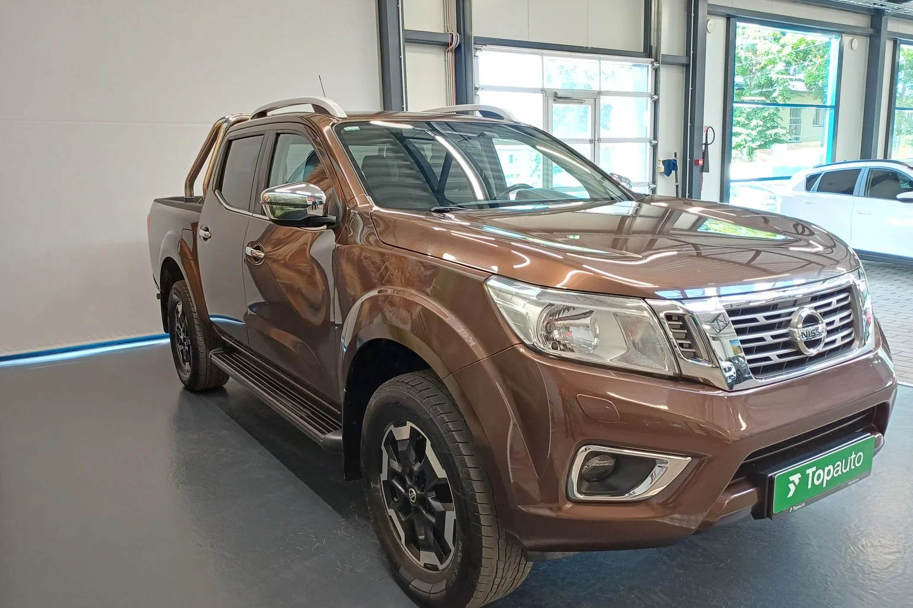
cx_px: 450
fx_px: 685
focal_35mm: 27
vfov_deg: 47.9
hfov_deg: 67.4
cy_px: 310
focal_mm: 4.65
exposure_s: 1/50
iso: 250
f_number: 1.8
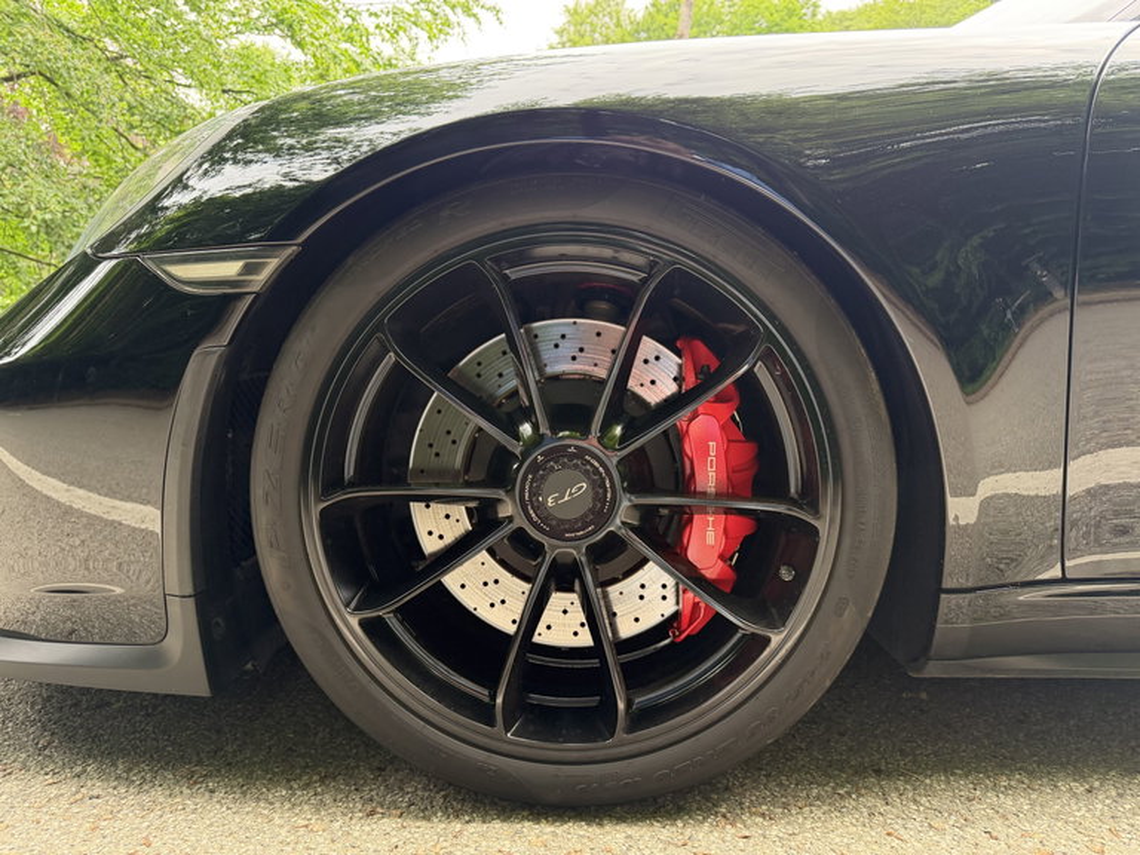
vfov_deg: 56.8
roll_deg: -0.5
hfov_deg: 71.6
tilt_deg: -9.1
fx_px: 790
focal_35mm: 24
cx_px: 570
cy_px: 428
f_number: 1.78
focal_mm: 6.76
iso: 200
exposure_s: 1/125
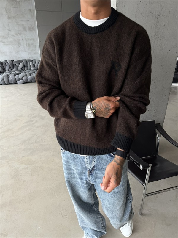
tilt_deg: -27.0
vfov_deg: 71.6
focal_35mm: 24
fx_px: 165
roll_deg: -1.4
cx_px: 89
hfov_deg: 56.8
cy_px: 119
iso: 100
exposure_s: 1/121
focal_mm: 6.76
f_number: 1.78
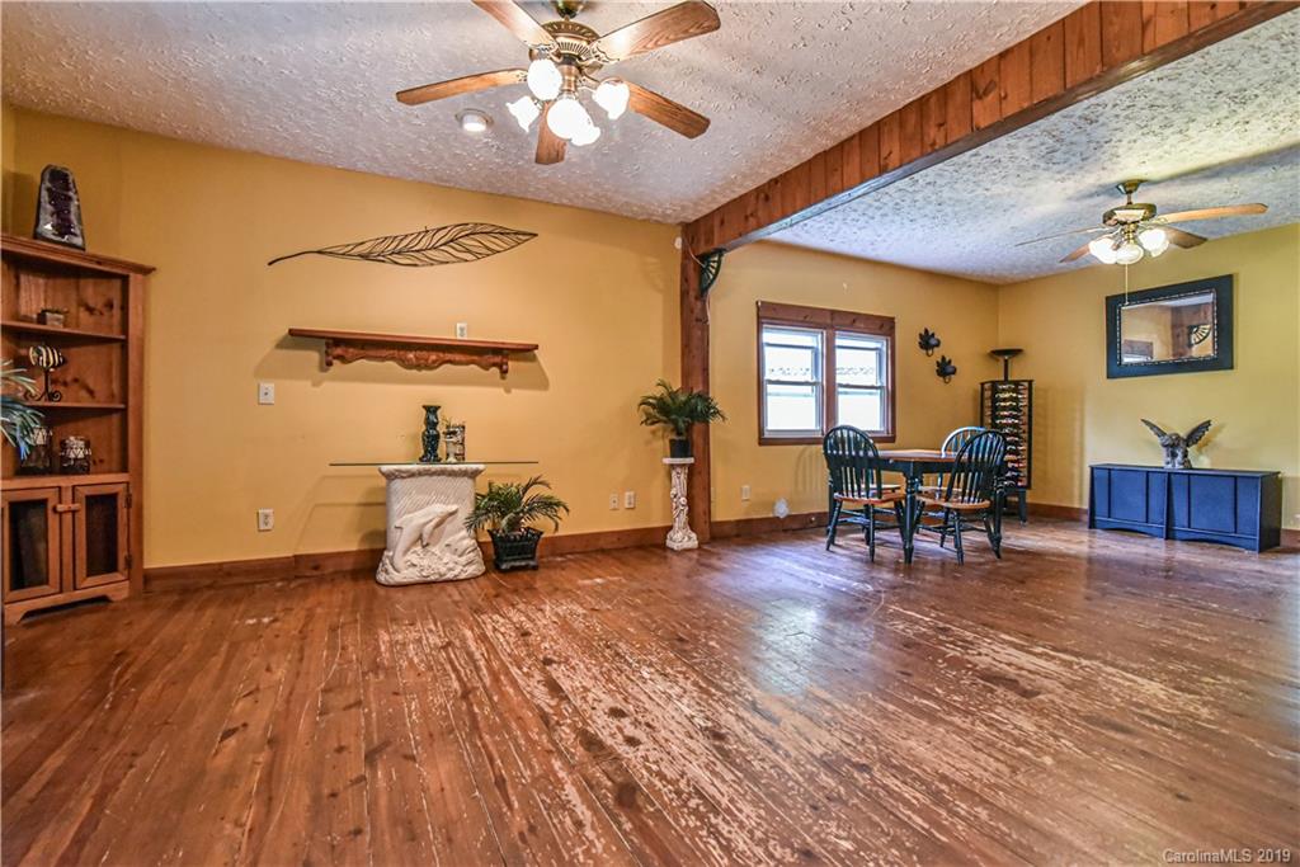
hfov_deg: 96.7
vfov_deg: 73.8
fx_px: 578
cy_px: 434
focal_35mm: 16
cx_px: 650
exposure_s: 1/125
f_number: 5.6
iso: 4000
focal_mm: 16
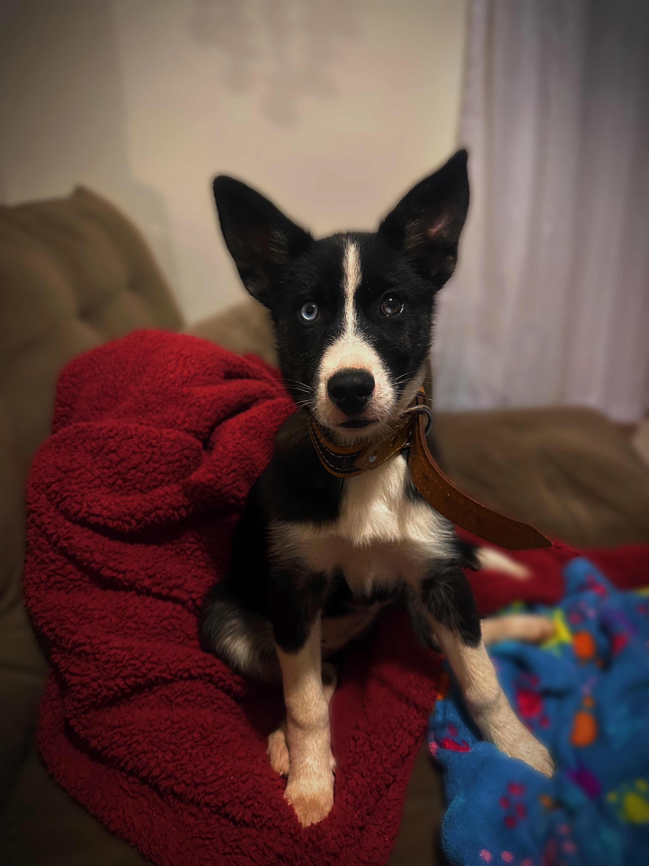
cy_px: 433
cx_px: 324
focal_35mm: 24
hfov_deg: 56.8
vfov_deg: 71.6
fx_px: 600
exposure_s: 1/40
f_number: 1.78
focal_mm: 6.86
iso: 1000
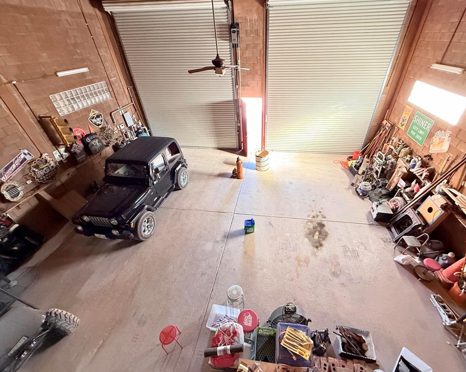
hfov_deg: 96.6
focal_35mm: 15
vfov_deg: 84.0
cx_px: 253
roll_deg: +2.2
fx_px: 207
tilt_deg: -36.5
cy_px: 189
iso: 640
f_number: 2.2
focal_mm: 2.22
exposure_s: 1/60
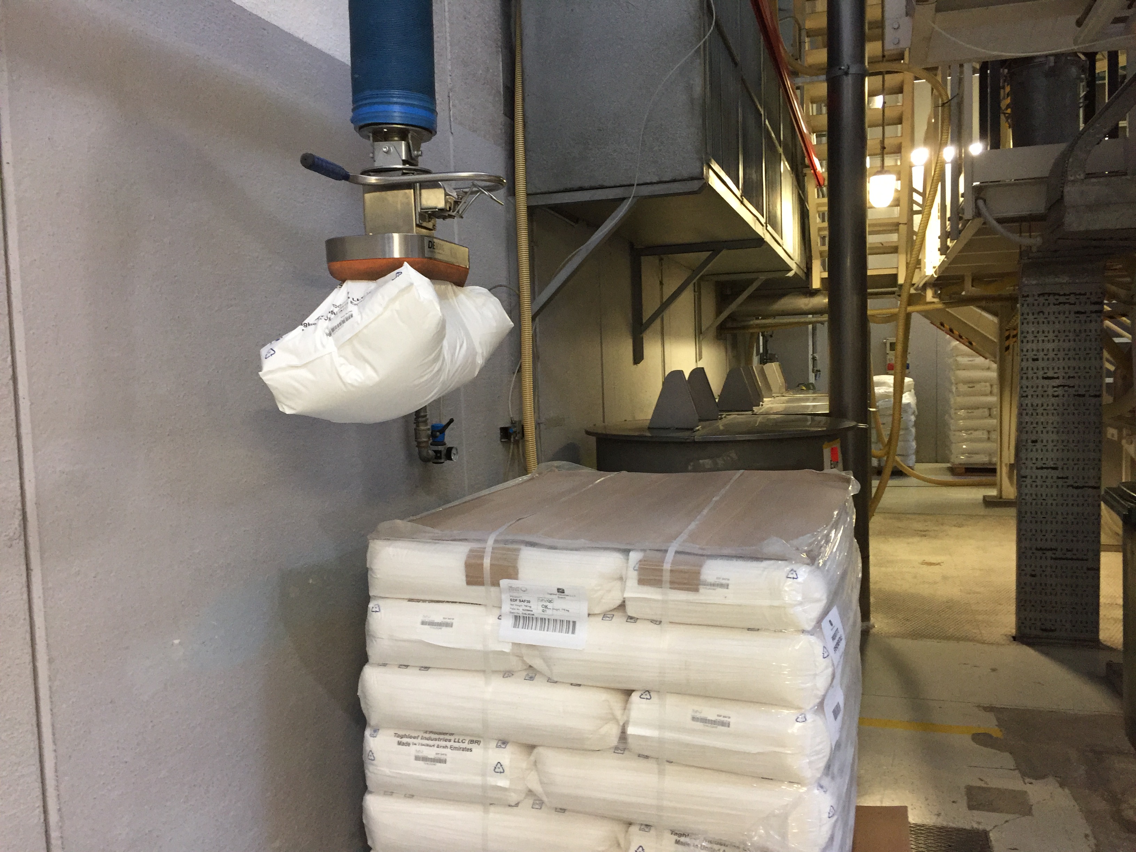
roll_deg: +2.6
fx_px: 952
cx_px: 568
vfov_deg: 48.2
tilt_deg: -4.1
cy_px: 426
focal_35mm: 29
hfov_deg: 61.7
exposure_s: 1/33
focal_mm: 4.15
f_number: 2.2
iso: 250
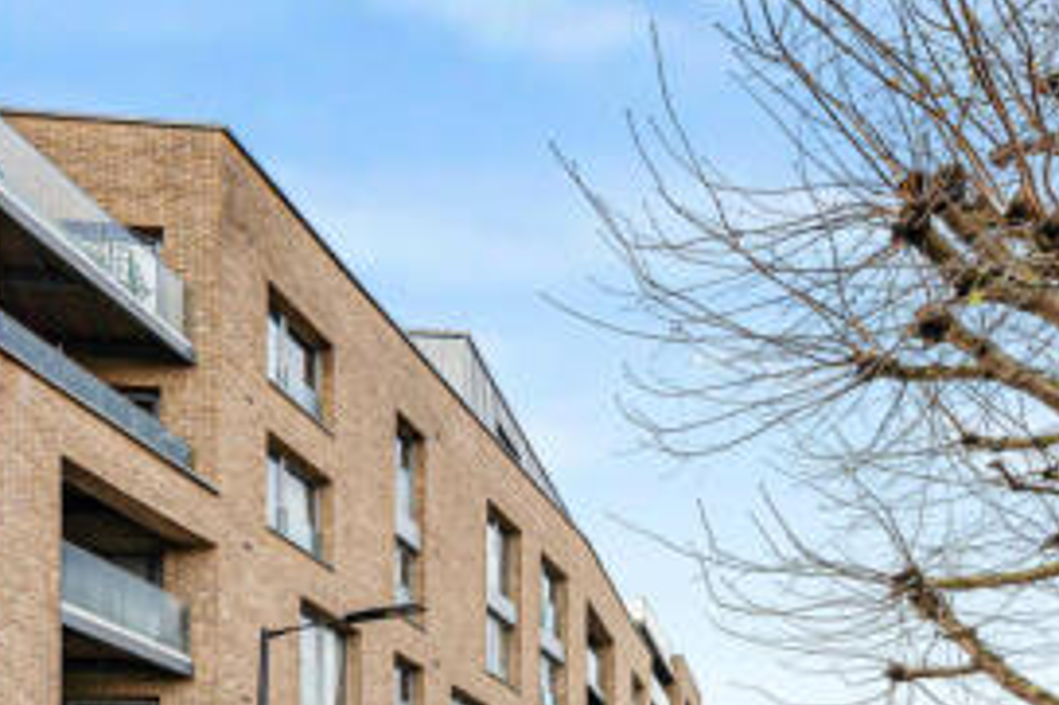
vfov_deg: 43.7
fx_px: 823
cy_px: 586
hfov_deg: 63.6
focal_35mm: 28
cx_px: 339
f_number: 7.1
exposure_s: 1/500
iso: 400
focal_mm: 16
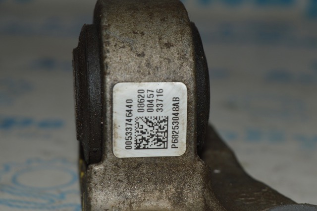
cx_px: 158
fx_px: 726
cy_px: 106
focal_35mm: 82
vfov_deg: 16.5
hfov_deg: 24.6
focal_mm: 55
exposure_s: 1/60
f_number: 8
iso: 100
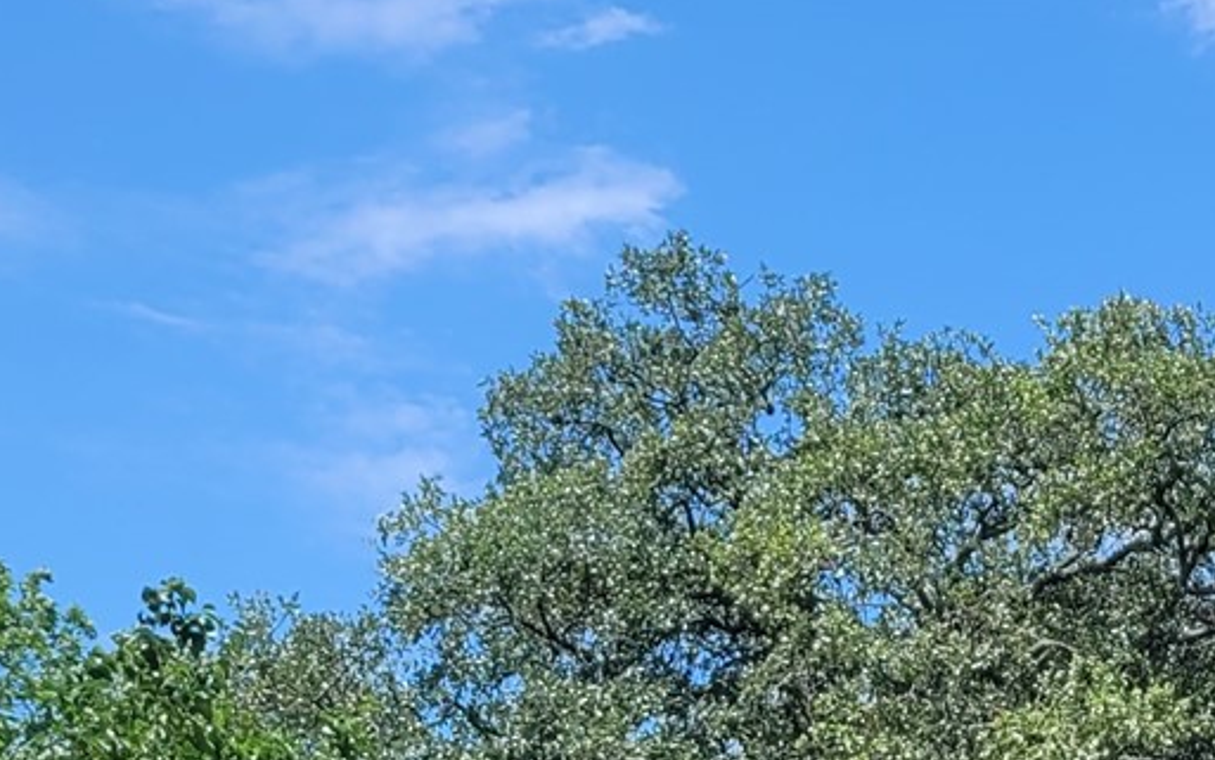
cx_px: 1684
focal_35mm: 110
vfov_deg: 11.0
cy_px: 1423
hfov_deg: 17.5
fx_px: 3644
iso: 40
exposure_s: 1/1681
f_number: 1.8
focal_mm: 5.4
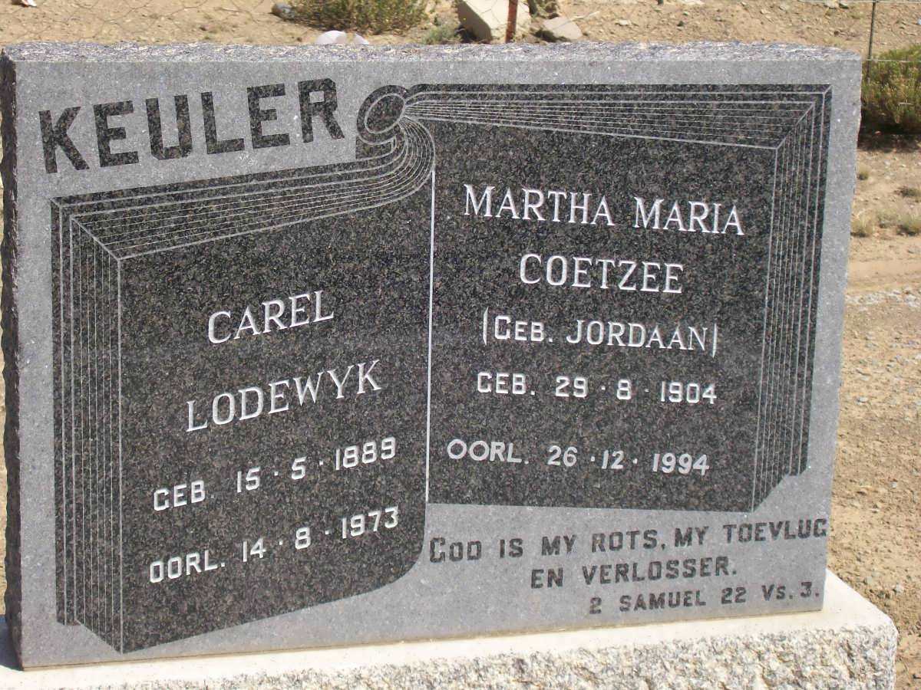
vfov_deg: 17.0
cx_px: 460
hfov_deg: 22.5
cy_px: 345
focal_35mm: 87
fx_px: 2315
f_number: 4.3
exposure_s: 1/676
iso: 80
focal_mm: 14.3
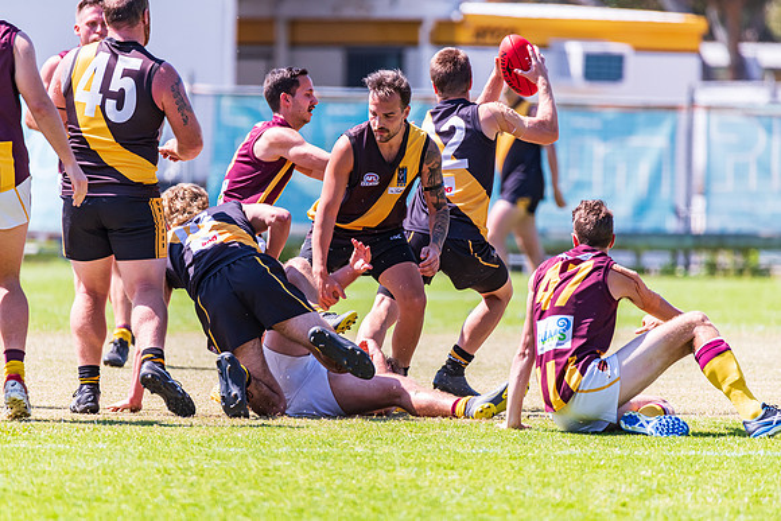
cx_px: 390
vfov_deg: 2.3
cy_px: 260
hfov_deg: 3.4
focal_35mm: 600
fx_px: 13019
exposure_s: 1/1600
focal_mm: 600
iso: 800
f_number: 6.3
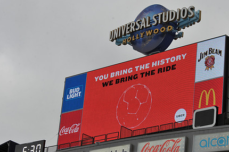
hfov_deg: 16.0
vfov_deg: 10.7
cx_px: 135
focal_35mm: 128
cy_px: 80
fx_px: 814
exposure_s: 1/200
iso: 400
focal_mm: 95
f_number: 9
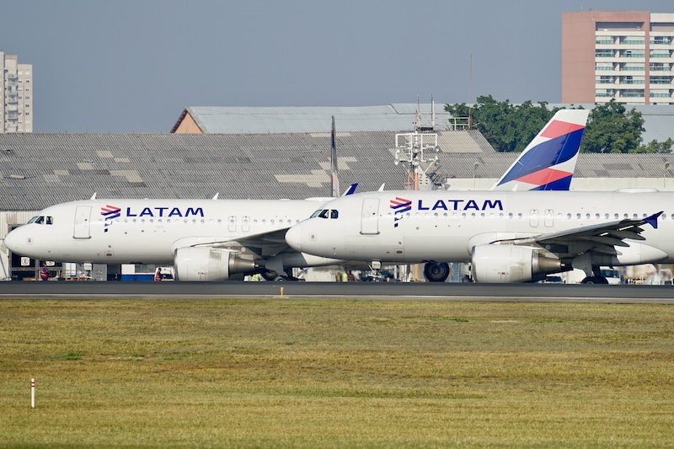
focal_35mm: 300
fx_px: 5615
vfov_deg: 4.6
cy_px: 224
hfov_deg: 6.9
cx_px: 337
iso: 125
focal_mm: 300
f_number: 5.6
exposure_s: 1/1250
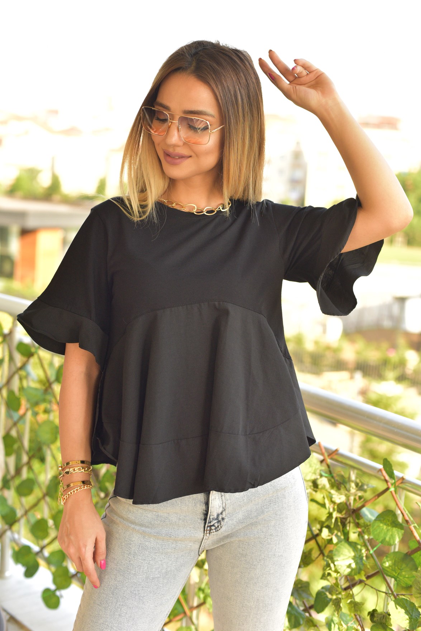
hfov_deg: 26.5
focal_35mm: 51
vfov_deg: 38.9
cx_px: 209
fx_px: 894
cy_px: 310
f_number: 3.5
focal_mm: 50
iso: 1600
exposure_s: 1/2000
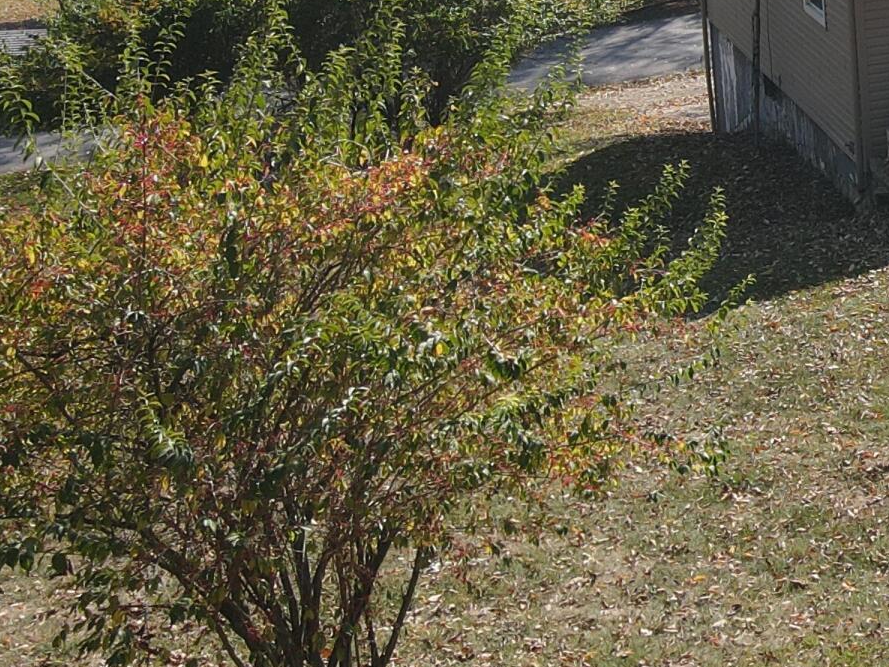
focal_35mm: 81
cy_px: -41
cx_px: 1354
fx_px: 2081
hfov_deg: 20.5
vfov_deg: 17.7
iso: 100
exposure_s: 1/400
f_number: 2.8
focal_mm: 4.5
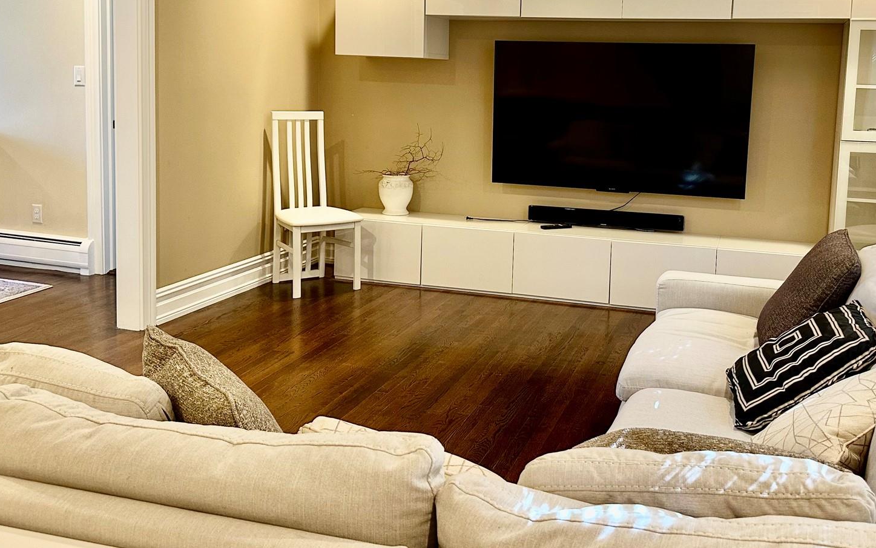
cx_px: 518
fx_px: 860
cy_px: 171
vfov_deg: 34.9
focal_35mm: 36
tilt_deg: -6.9
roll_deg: -2.6
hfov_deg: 53.7
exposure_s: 1/120
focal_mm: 6.86
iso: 200
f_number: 1.78
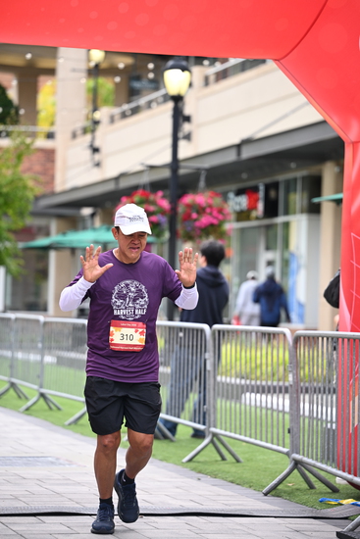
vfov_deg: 17.8
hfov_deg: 11.9
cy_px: 270
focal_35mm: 115
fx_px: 1724
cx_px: 180
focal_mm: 115
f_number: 2.8
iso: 640
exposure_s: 1/1600
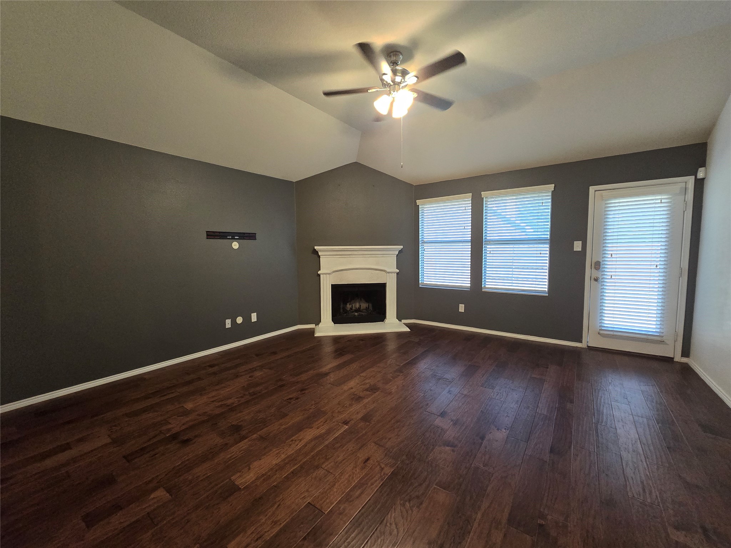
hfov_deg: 106.2
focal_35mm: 13
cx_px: 366
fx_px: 275
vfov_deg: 89.9
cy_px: 274
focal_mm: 2.2
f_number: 2.2
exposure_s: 1/60
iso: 500
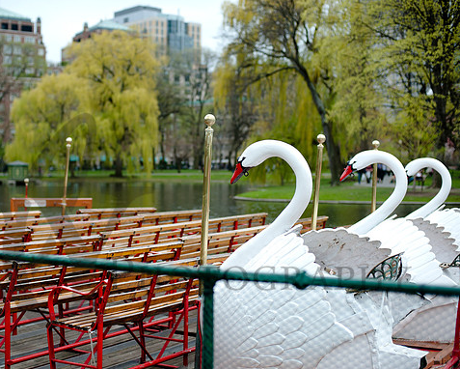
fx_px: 776
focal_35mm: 57
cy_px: 185
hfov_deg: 32.9
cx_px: 183
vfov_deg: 26.7
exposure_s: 1/1000
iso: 100
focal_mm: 50
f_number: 2.5
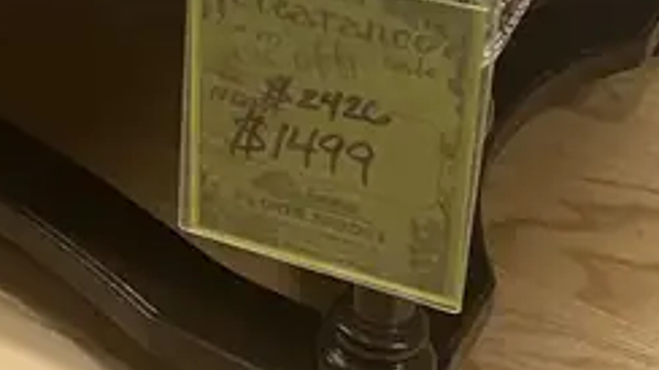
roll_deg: +0.6
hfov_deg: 17.7
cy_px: -367
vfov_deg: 9.7
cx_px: -111
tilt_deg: -26.2
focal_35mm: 116
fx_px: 2026
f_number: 1.6
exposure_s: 1/60
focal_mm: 5.1
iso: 160
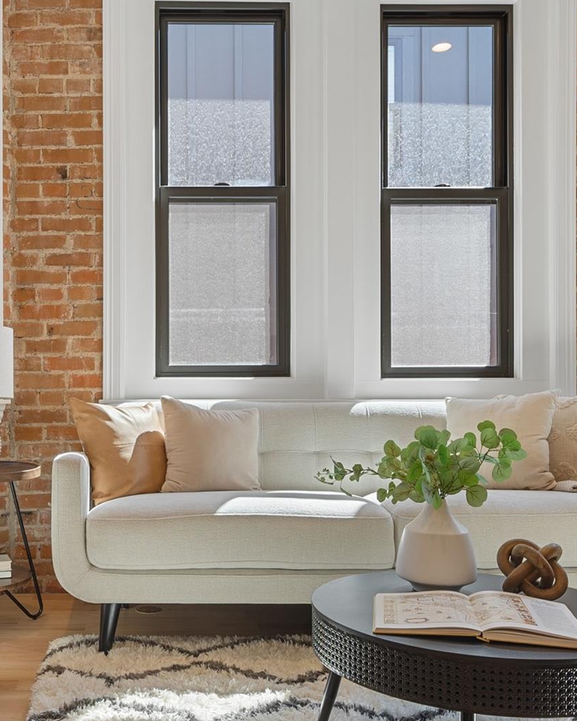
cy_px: 366
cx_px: 151
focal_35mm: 36
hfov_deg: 40.1
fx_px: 769
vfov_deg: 50.3
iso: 80
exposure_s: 1/1.25
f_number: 9
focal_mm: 17
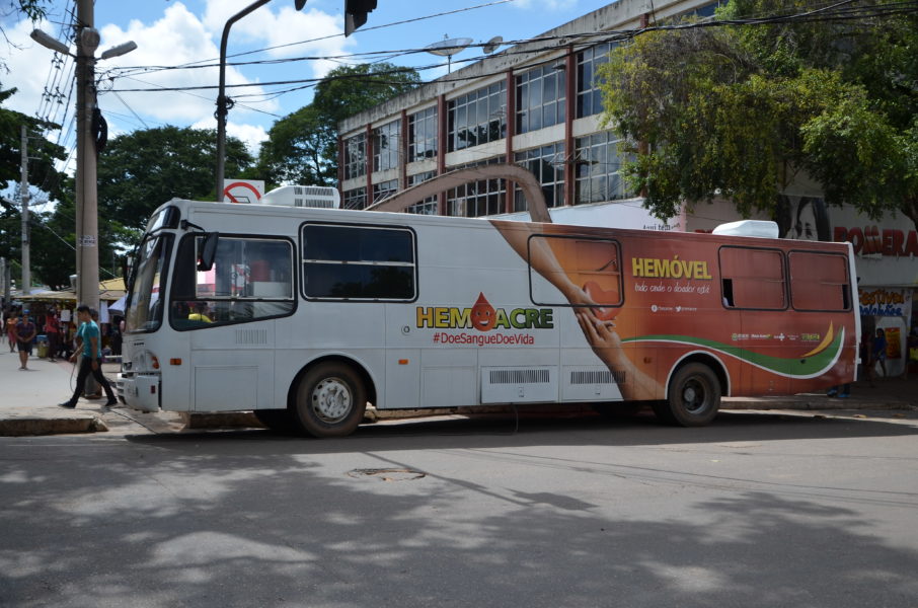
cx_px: 459
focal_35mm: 36
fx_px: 916
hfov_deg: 53.2
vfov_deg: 36.7
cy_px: 304
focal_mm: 24
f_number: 5
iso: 100
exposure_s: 1/800
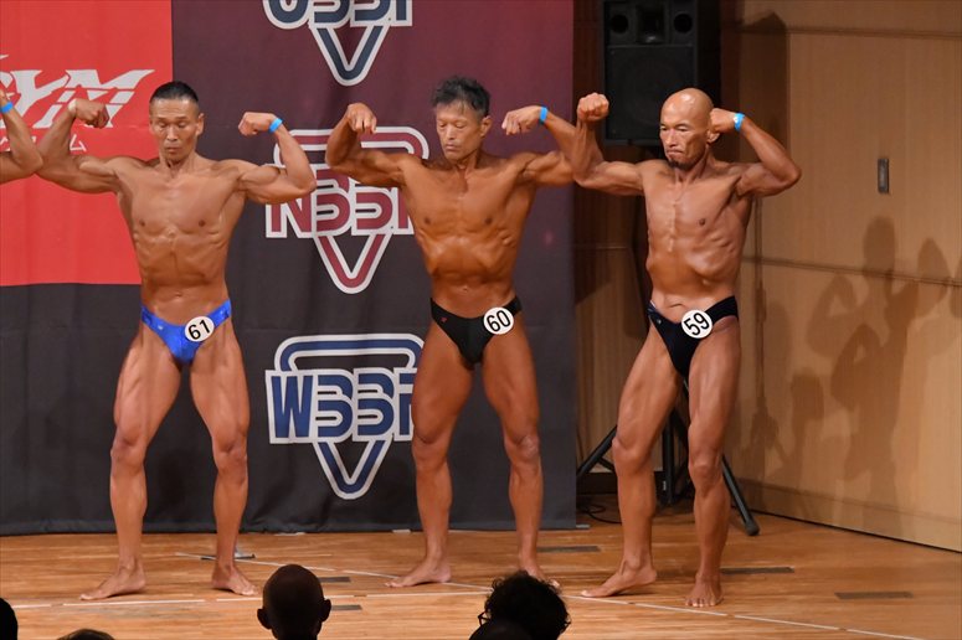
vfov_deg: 5.4
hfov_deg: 8.1
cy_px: 320
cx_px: 481
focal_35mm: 255
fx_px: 6811
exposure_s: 1/400
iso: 9000
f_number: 5.6
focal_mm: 170
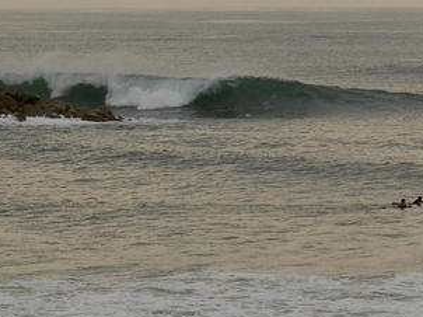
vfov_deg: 7.0
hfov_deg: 9.4
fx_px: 2576
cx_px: 263
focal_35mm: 211
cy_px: 142
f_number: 4.9
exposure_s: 1/385
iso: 100
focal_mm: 24
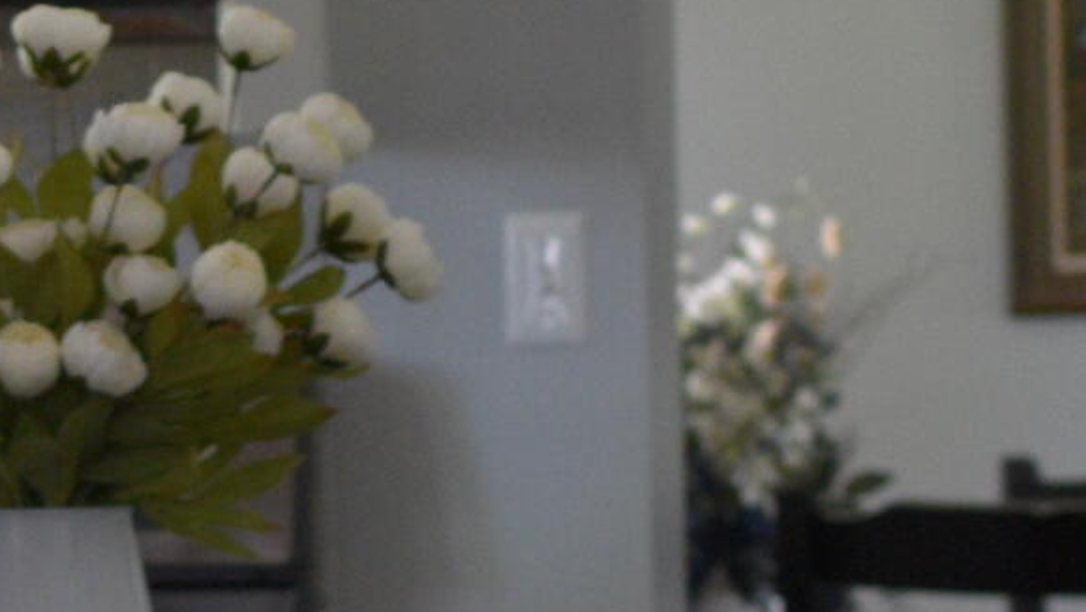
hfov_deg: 7.2
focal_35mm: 285
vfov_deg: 4.3
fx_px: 8201
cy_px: 407
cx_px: -1319
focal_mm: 35
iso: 800
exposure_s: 1/60
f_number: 3.2
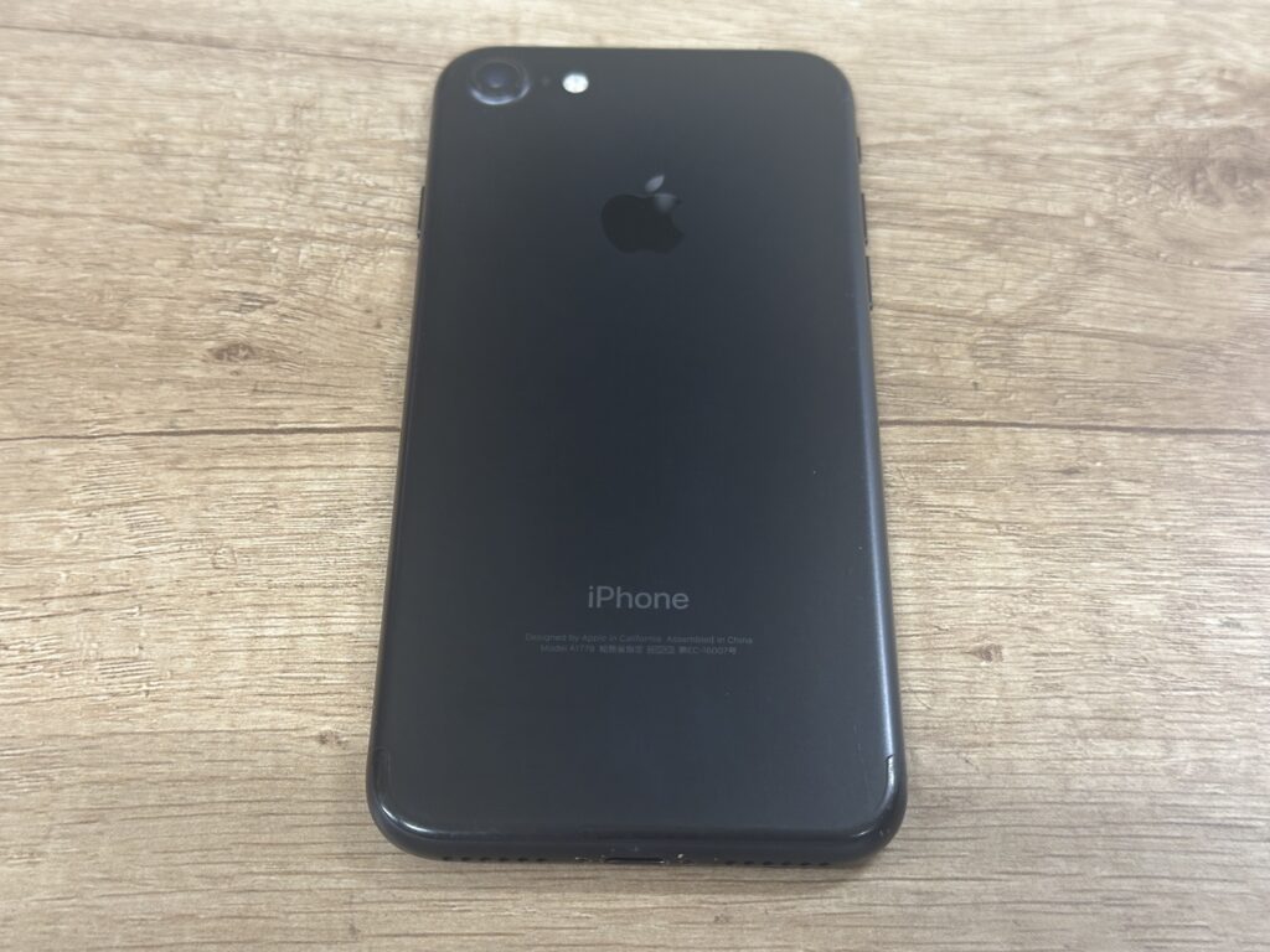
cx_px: 635
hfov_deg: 39.7
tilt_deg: -55.3
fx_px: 1761
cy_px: 476
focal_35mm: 48
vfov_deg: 30.3
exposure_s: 1/50
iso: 125
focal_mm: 6.86
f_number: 1.78
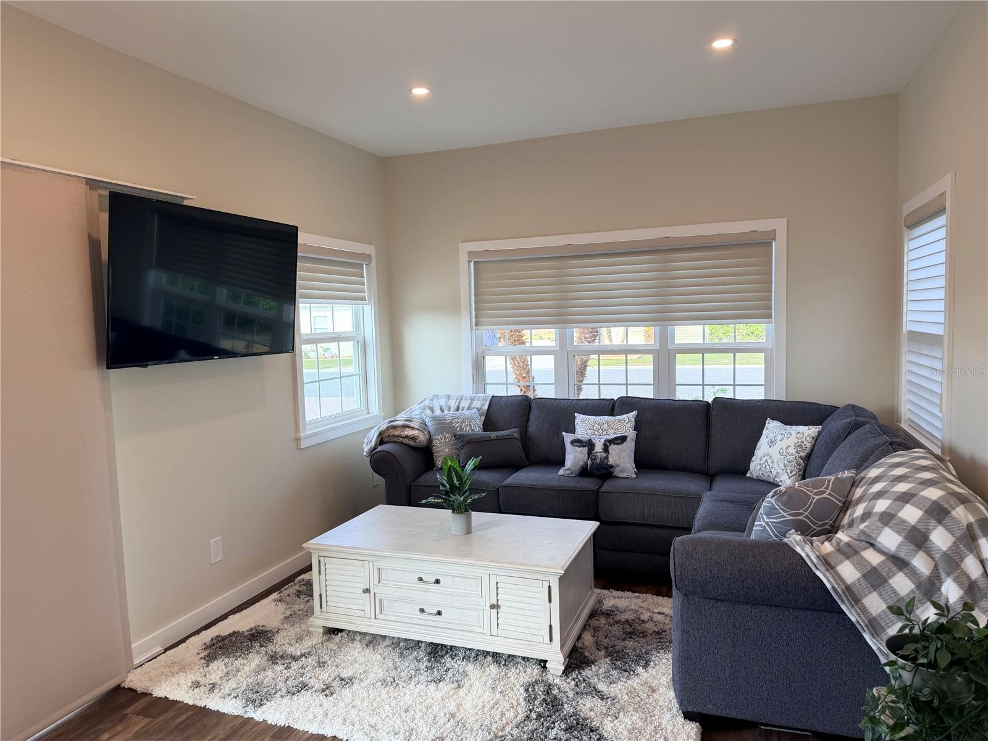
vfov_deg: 56.8
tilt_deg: -4.0
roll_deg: +2.1
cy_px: 370
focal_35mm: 24
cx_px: 494
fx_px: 685
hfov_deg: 71.6
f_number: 1.78
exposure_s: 1/202
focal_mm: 6.76
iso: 80
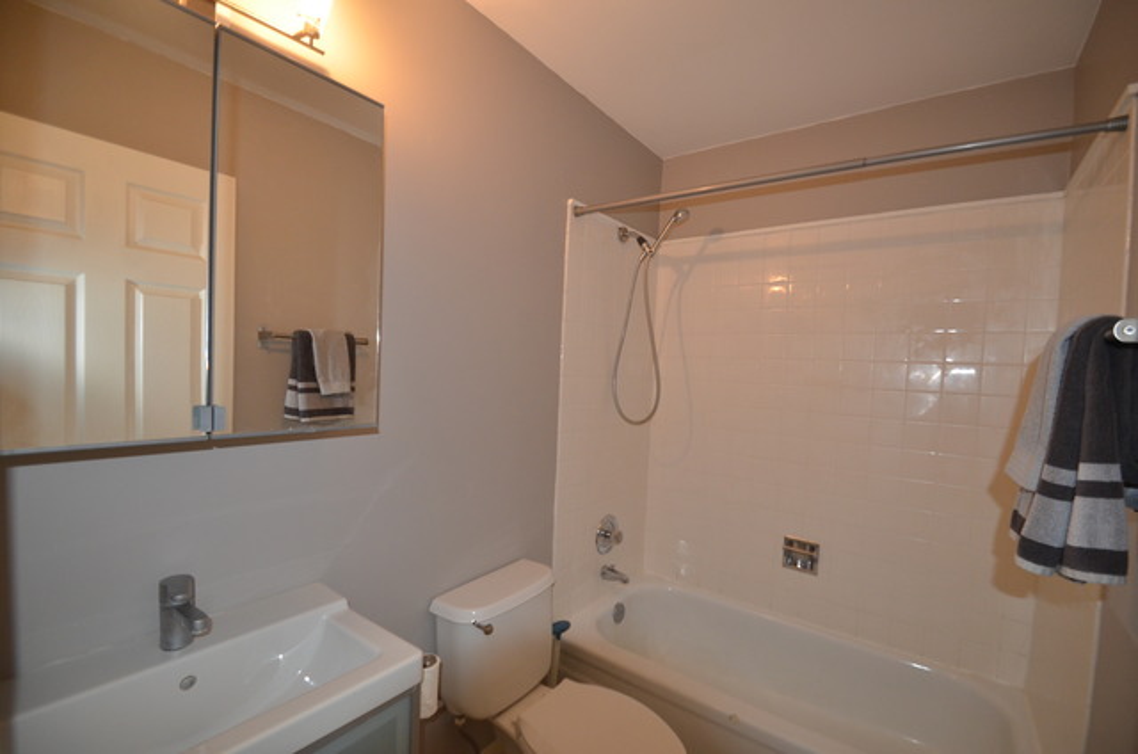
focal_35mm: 15
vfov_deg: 77.1
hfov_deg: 100.5
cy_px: 377
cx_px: 569
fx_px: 473
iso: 800
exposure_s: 1/60
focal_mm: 10
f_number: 3.5
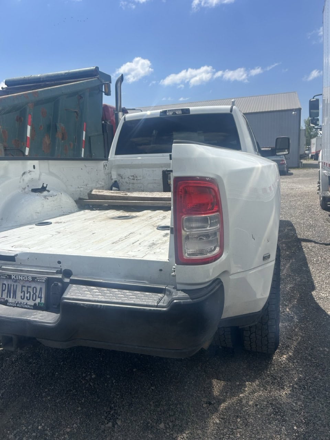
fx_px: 330
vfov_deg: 67.3
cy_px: 220
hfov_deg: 53.1
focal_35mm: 26
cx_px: 165
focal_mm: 5.7
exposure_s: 1/5587
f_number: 1.5
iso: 50
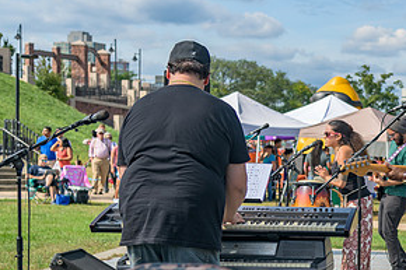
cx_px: 371
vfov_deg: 14.2
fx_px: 1082
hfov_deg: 20.8
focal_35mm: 96
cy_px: 209
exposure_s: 1/320
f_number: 4
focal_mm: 48
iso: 80
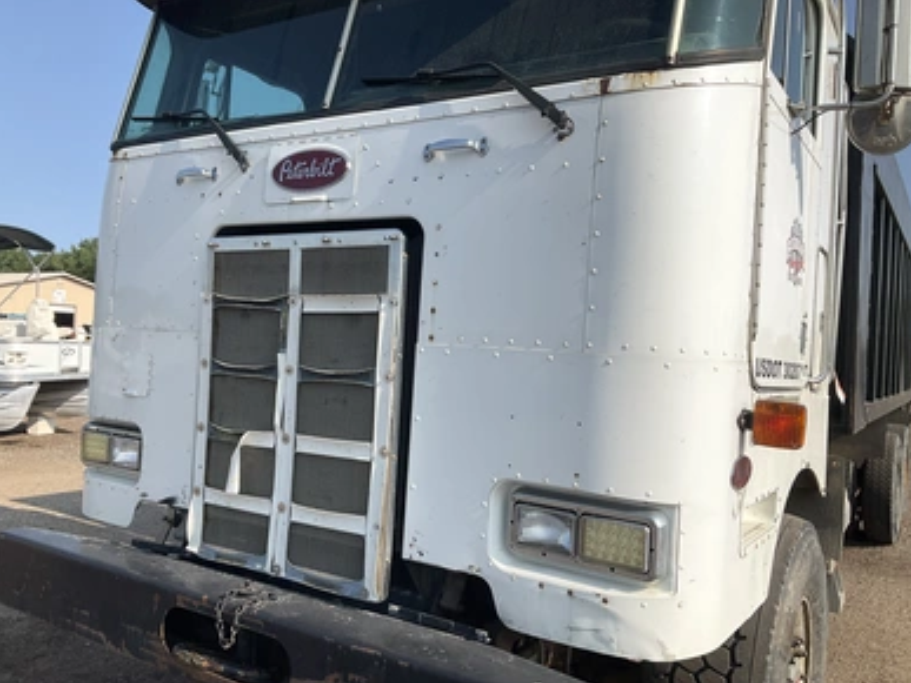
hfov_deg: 60.0
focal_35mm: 30
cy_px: 351
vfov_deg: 46.8
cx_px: 466
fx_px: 789
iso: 25
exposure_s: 1/2058
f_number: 1.8
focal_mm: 3
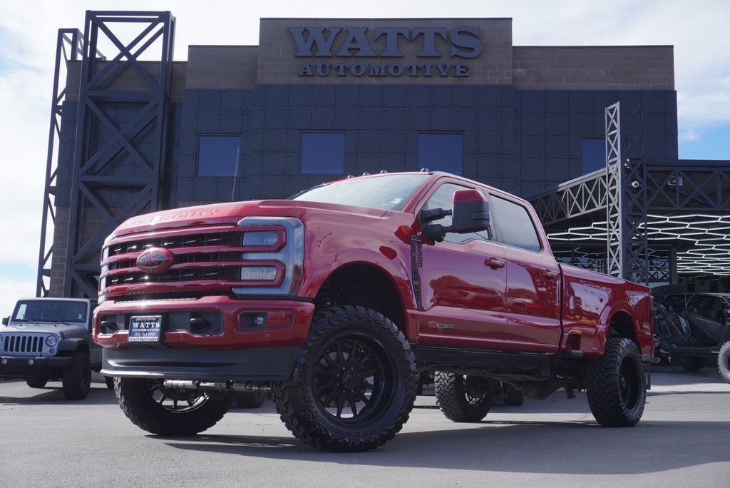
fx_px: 852
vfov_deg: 31.9
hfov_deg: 46.4
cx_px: 365
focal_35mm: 42
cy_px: 244
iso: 100
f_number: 8
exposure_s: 1/160
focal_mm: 28
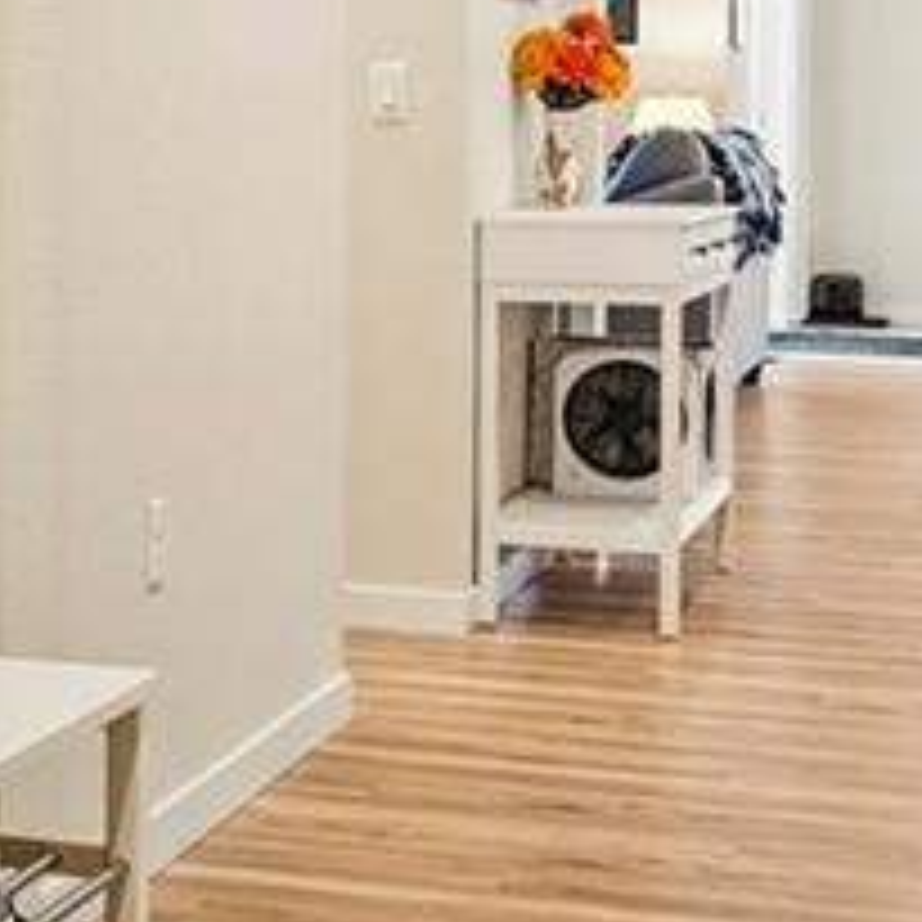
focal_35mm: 93
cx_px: -369
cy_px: 162
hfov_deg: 17.2
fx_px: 2802
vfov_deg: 18.5
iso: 400
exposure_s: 1/10
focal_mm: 14
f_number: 8
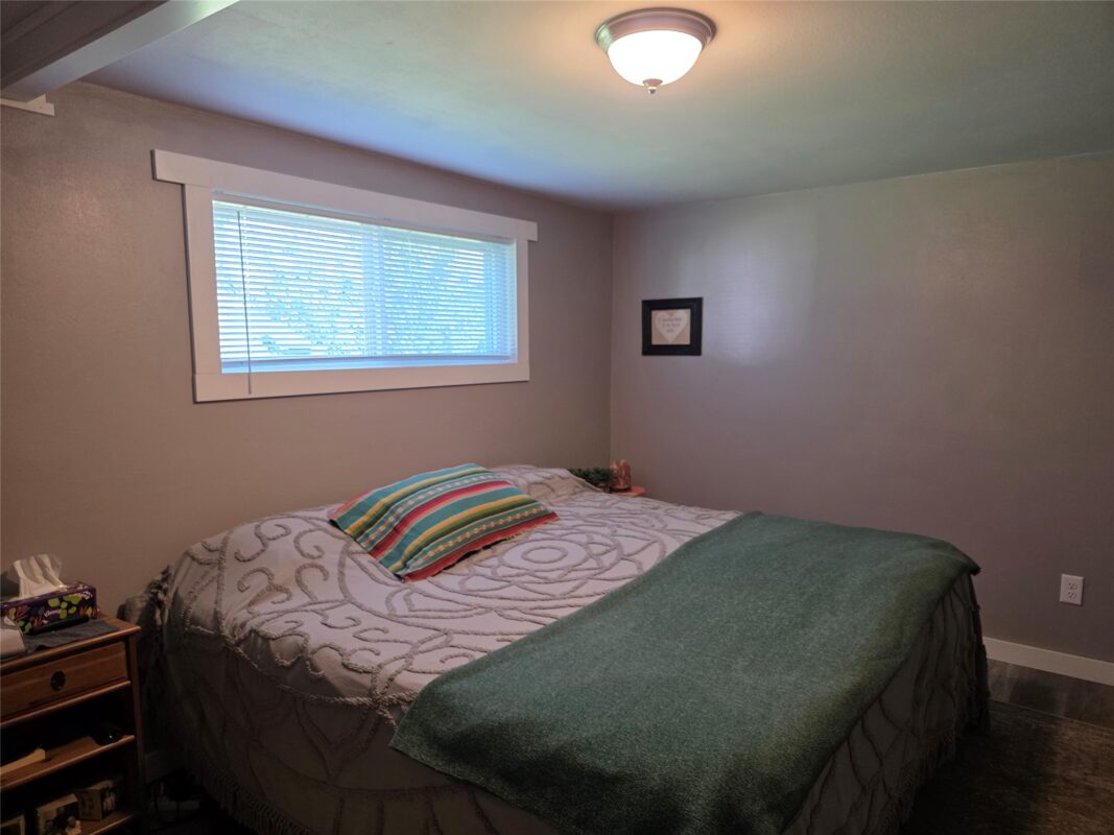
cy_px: 418
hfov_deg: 73.9
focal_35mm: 23
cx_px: 557
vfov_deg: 58.9
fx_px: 740
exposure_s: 1/120
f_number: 1.7
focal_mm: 6.3
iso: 320
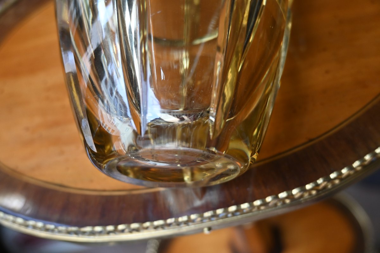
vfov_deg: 28.5
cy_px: 126
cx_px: 190
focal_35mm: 47
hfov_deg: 41.7
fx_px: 499
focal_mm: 31.5
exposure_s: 1/125
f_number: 4
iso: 500
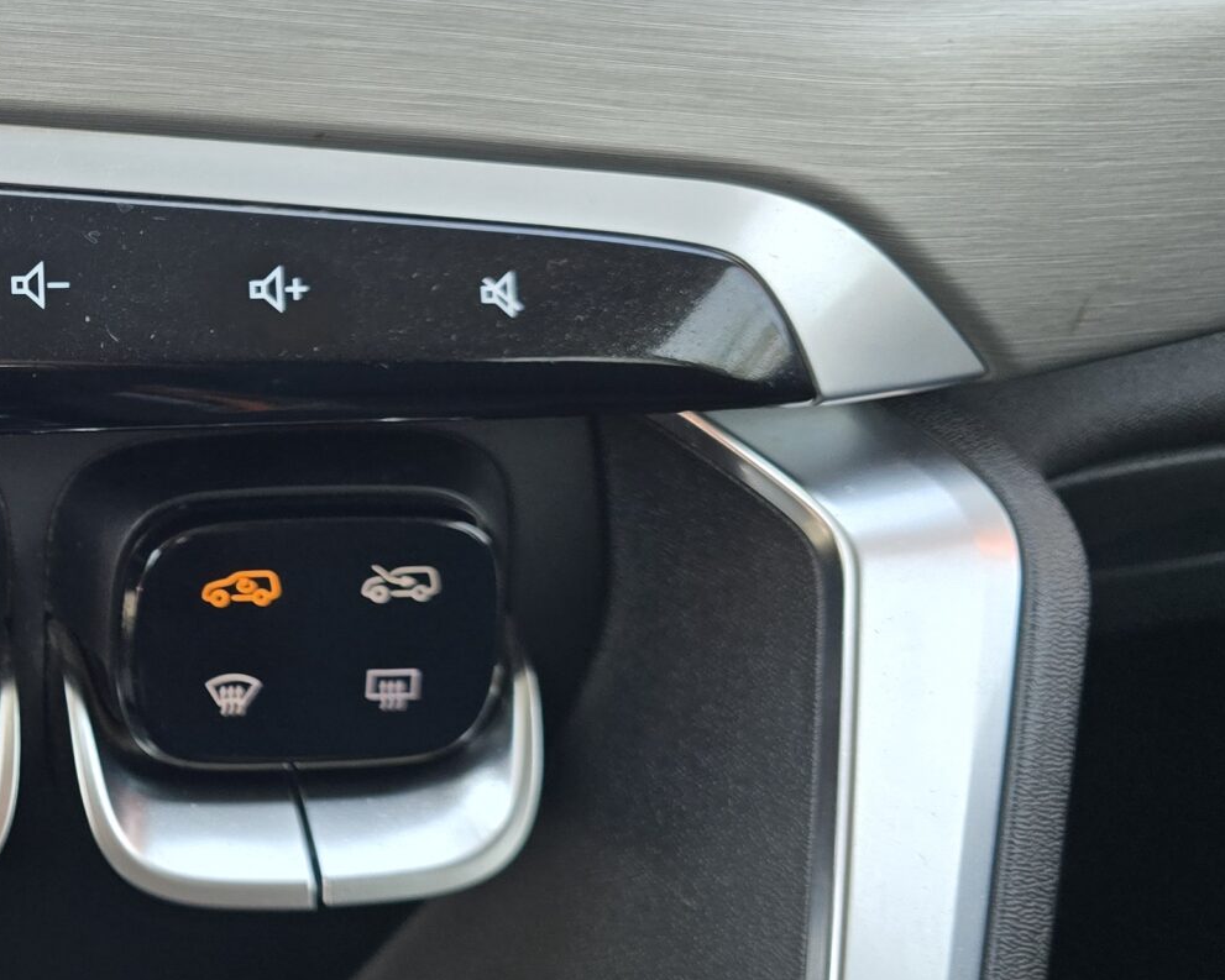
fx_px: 2103
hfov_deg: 27.8
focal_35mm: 58
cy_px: 430
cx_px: -305
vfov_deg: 26.2
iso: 100
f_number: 1.7
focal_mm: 6.3
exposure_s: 1/180
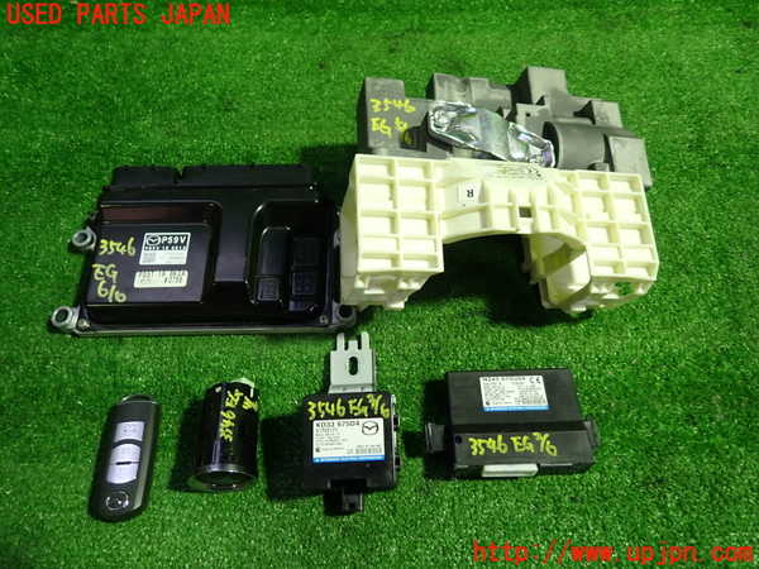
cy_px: 284
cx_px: 380
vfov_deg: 54.9
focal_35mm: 25
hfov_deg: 69.4
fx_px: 548
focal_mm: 4.5
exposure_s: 1/30
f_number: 2
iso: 200
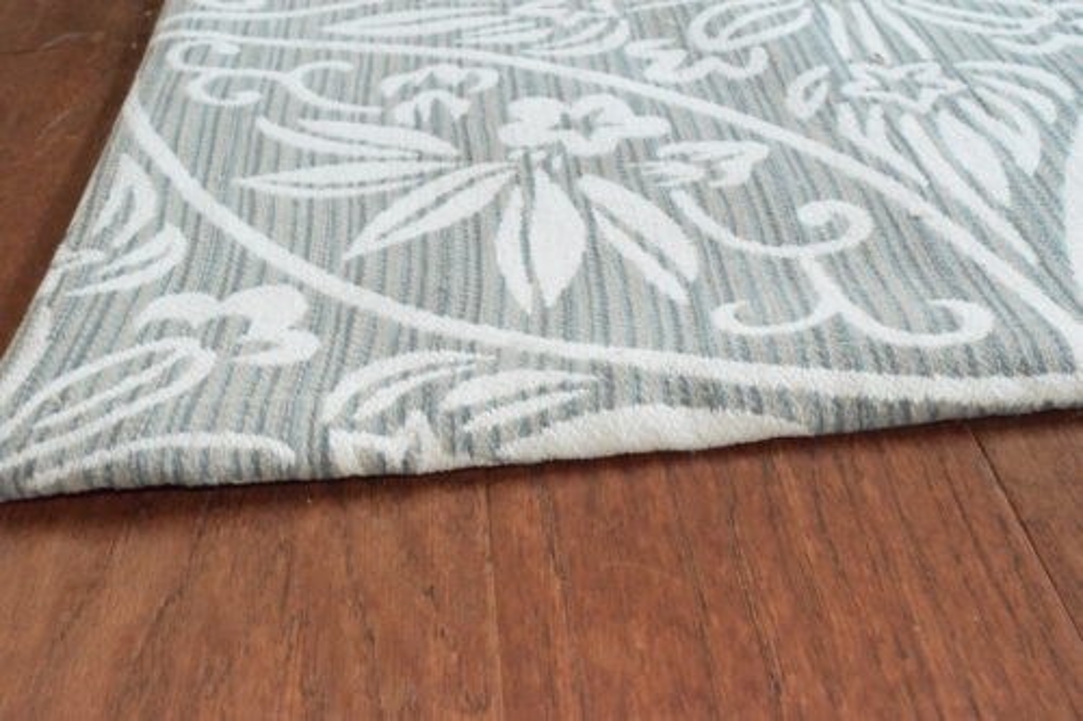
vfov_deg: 28.9
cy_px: 360
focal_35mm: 46
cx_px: 542
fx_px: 1398
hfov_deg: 42.3
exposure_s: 1/13
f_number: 16
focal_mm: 31
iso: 12800
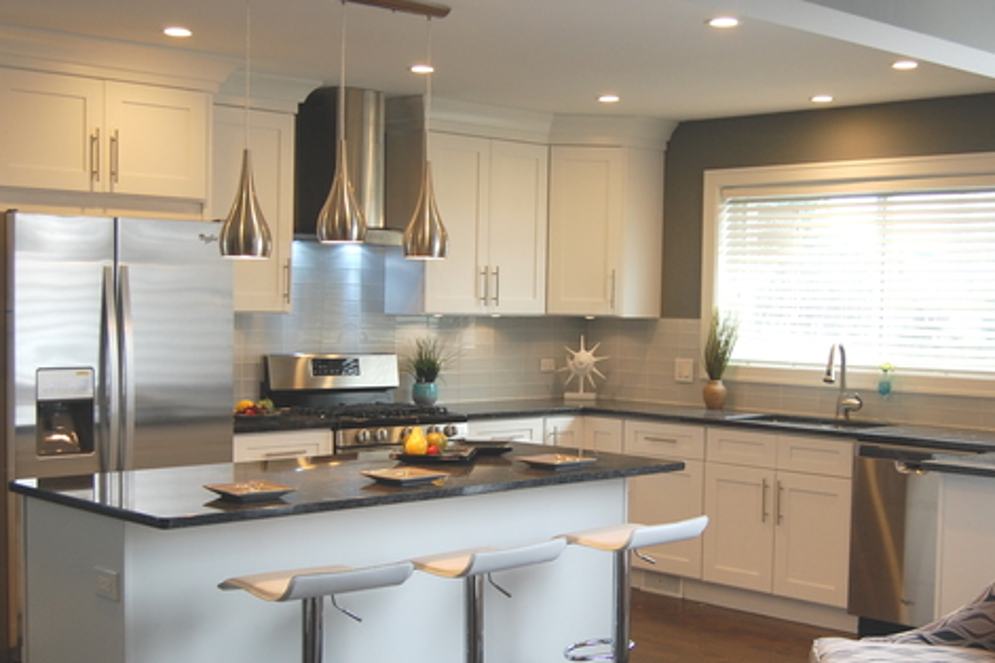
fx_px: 1465
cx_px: 528
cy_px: 372
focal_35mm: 53
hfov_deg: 37.5
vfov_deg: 25.5
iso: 400
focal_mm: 26
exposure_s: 1/50
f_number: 4
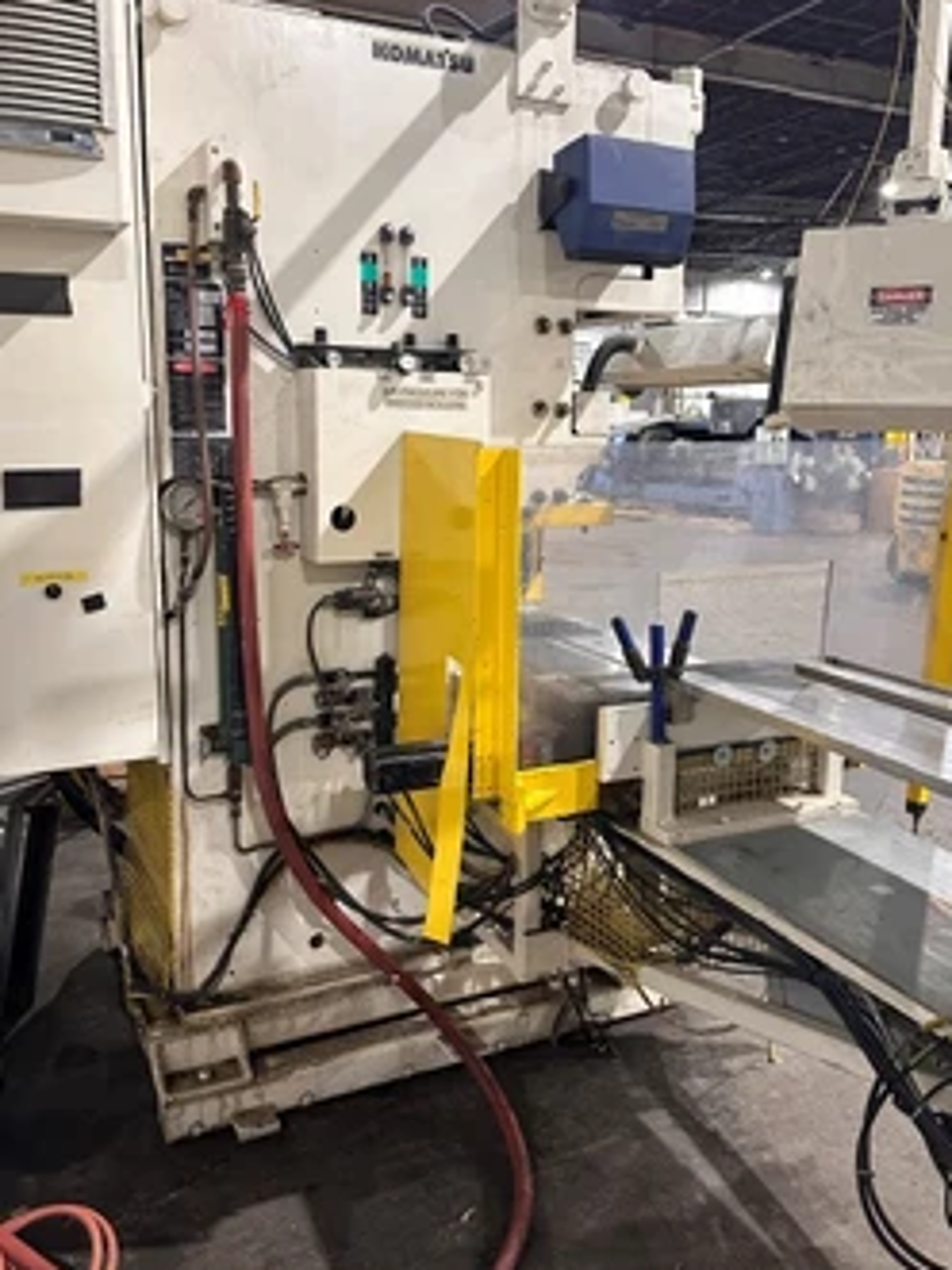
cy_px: 618
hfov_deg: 48.2
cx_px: 484
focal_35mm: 29
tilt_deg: -7.6
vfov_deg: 61.7
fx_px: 1064
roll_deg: -0.3
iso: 400
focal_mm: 6.86
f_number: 1.78
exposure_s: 1/60
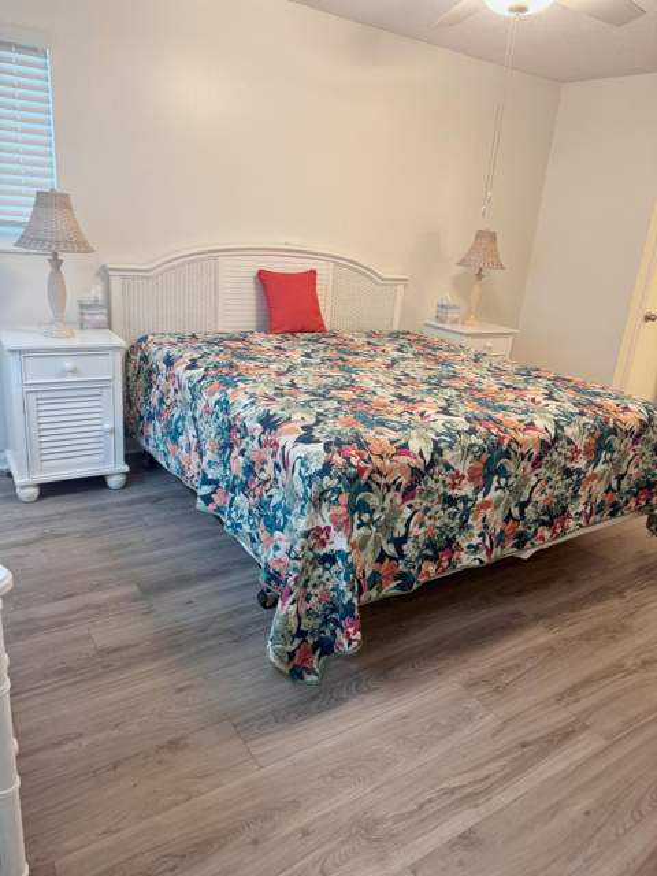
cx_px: 328
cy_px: 438
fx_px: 607
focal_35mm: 24
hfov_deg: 56.8
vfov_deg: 71.6
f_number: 1.78
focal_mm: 6.76
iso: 200
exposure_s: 1/60
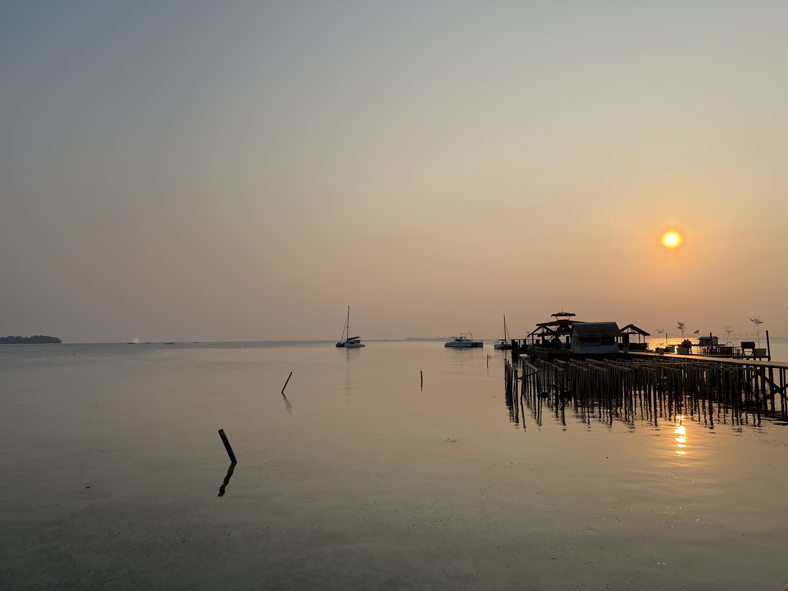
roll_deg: +0.1
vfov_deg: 53.1
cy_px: 296
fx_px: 592
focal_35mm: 26
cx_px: 394
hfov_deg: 67.3
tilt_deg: +4.7
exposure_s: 1/5319
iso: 50
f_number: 1.6
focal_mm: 5.1
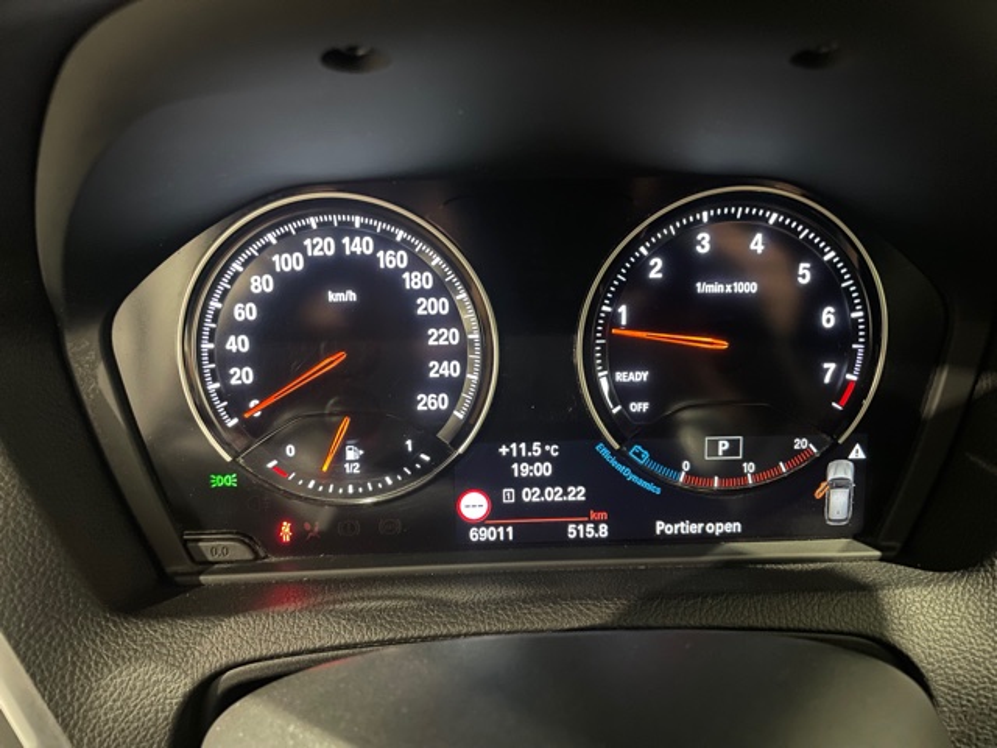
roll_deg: +0.4
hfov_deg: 67.3
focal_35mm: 26
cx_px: 498
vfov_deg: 53.1
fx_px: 749
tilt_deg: -29.7
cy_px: 374
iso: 500
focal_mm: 4.2
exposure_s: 1/12
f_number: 1.6
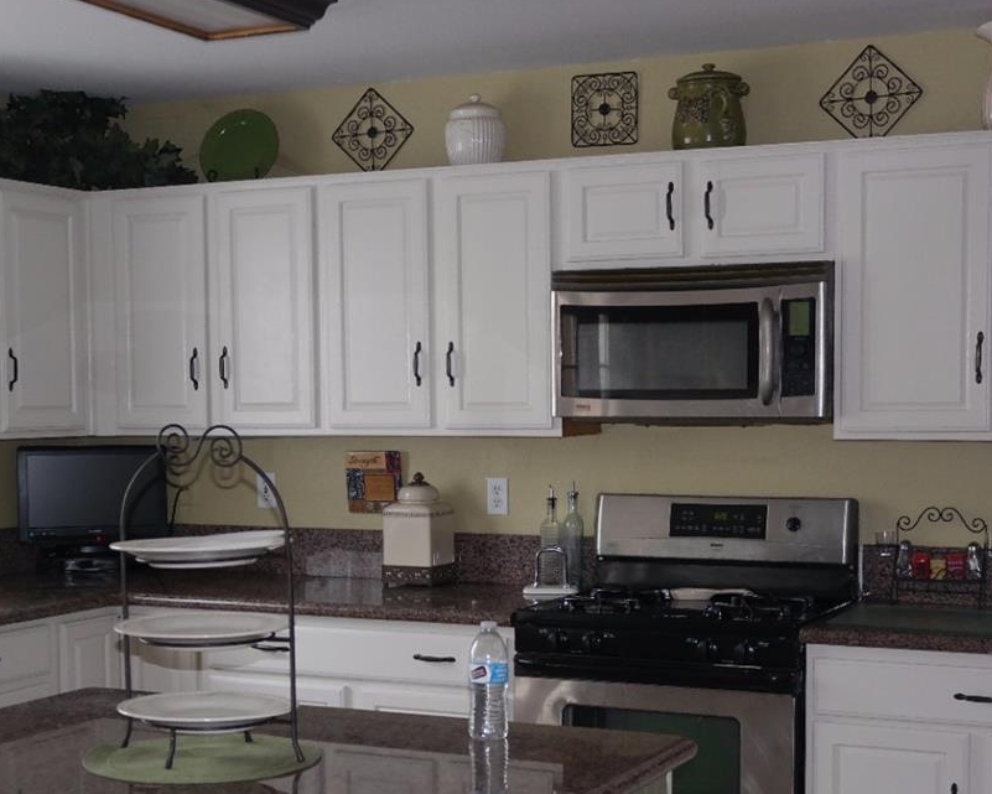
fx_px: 1703
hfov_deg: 32.5
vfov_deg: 26.1
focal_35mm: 58
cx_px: 459
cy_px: 524
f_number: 3.5
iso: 400
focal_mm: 22
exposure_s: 1/40
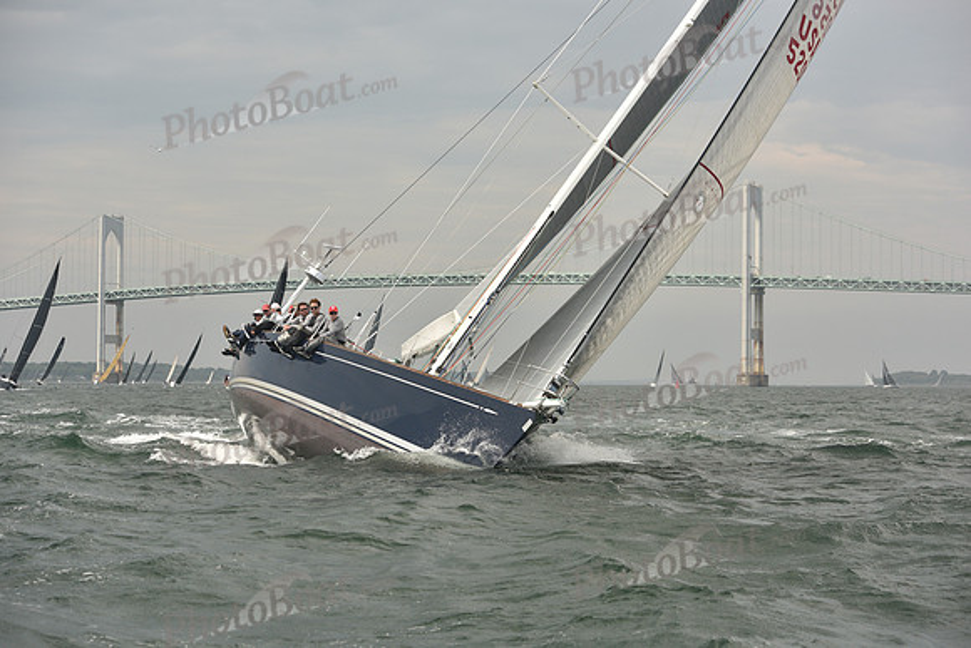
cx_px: 486
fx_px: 1888
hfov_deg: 28.8
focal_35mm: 70
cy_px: 324
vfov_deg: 19.5
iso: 250
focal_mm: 70
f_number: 5.6
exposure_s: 1/640
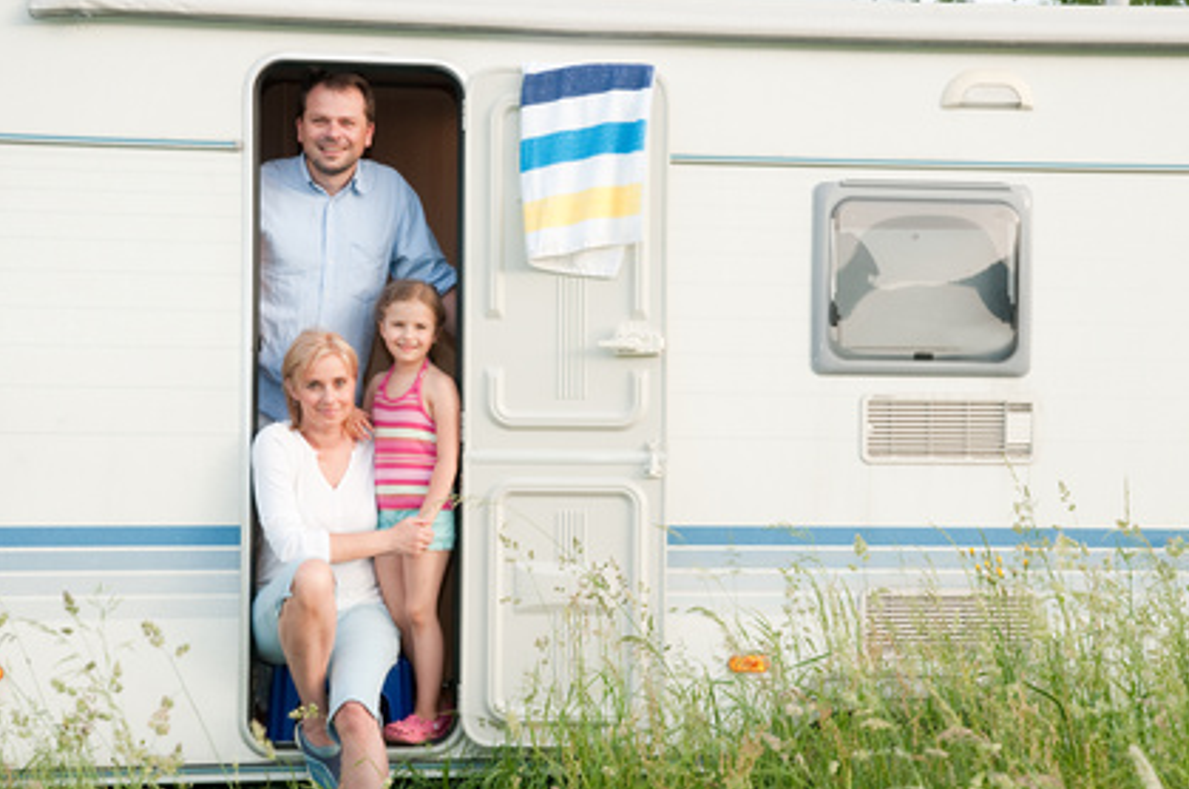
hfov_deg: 29.5
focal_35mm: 69
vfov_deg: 19.8
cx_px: 592
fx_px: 2259
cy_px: 392
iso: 200
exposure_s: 1/80
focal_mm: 45
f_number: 7.1
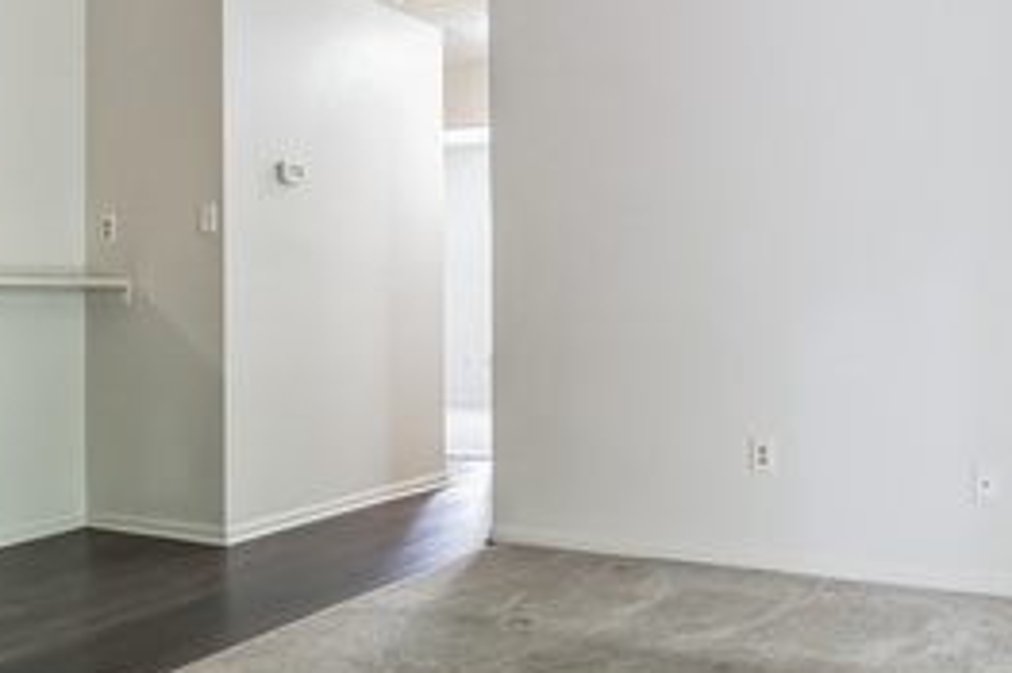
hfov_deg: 48.2
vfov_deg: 33.3
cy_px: 269
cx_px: 400
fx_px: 1124
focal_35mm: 40
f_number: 5.6
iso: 1250
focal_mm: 14
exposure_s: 1/20
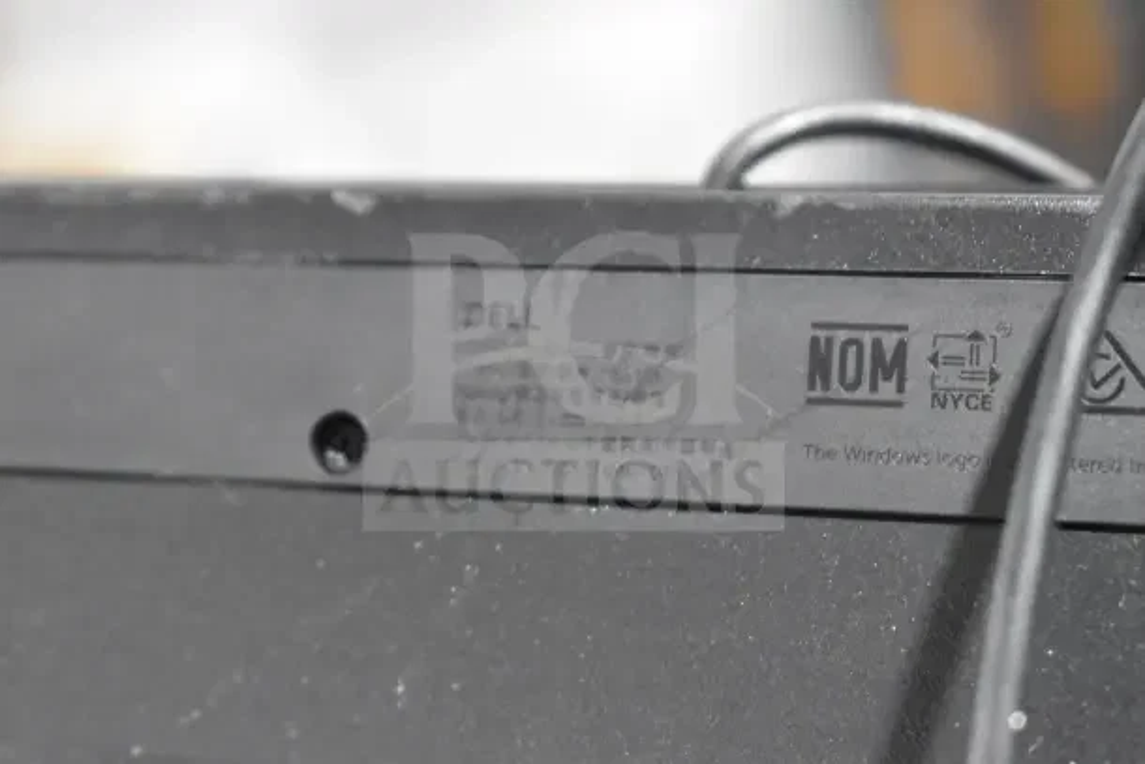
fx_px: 2481
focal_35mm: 78
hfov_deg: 26.0
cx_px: 572
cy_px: 382
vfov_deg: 17.5
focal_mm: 52
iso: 6400
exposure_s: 1/100
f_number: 5.6
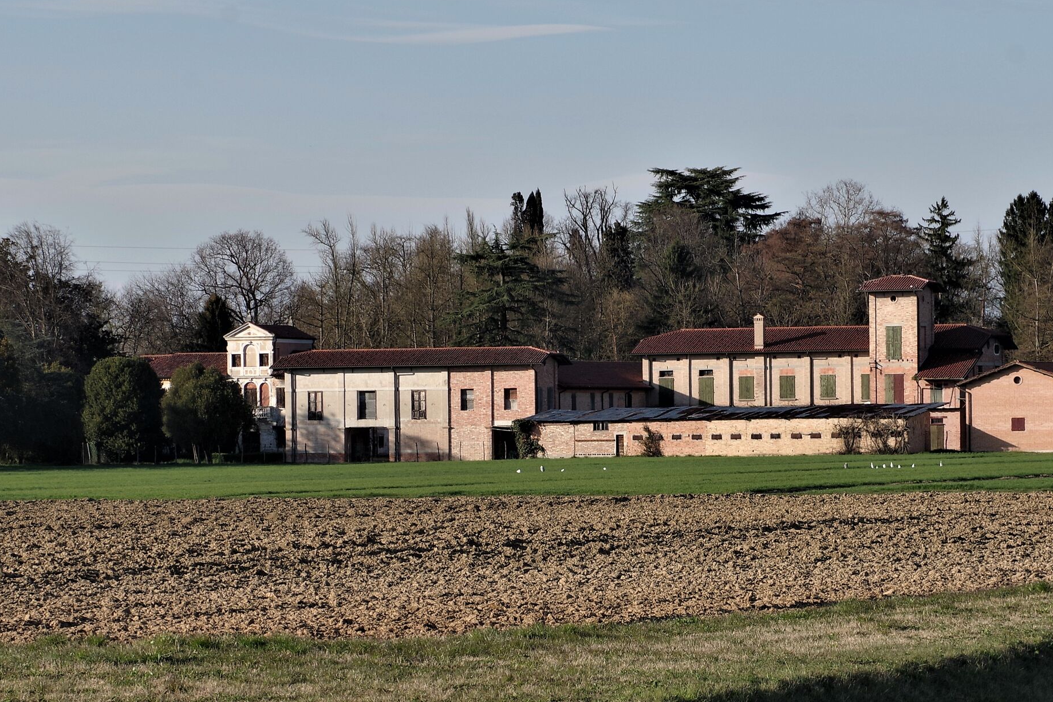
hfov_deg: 14.9
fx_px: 4007
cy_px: 317
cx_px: 685
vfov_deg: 10.0
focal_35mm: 137
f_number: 10
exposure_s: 1/100
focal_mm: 70
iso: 100
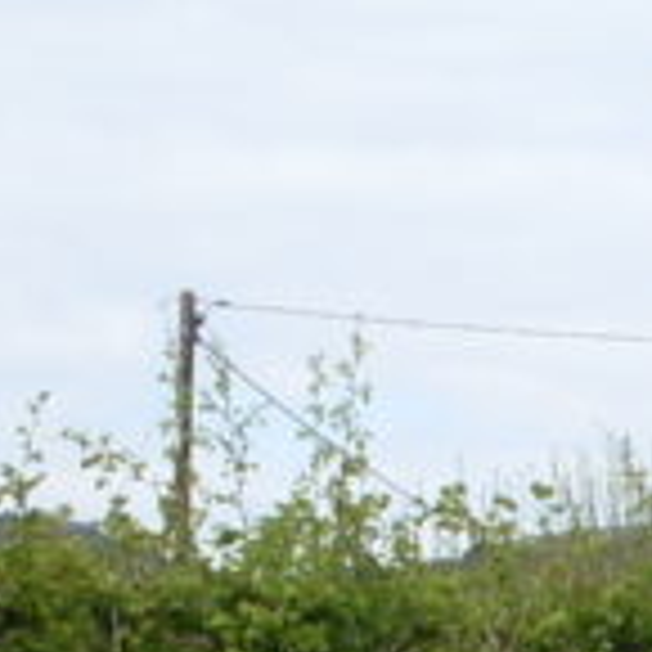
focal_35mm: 238
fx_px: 5072
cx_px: 1362
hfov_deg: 7.1
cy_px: 1470
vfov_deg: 7.0
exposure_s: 1/180
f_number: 8.4
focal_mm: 6.3
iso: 80
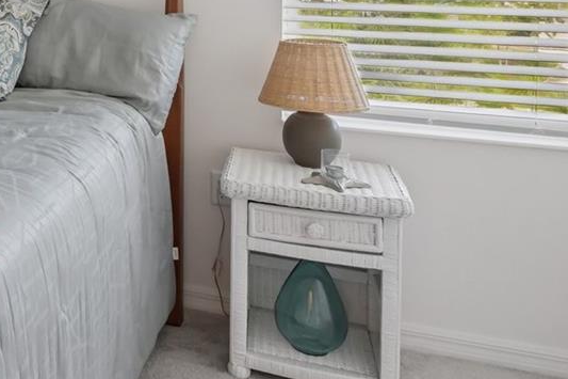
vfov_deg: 25.7
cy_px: -51
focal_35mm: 48
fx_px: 757
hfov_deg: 34.6
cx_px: -79
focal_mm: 16
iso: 400
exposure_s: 1/20
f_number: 8
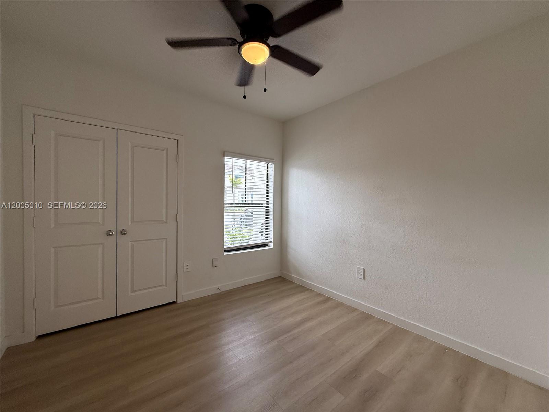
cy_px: 206
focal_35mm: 14
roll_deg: -0.5
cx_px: 274
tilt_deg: -0.8
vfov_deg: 85.7
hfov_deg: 102.1
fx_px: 222
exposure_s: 1/120
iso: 100
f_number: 2.2
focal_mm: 2.22
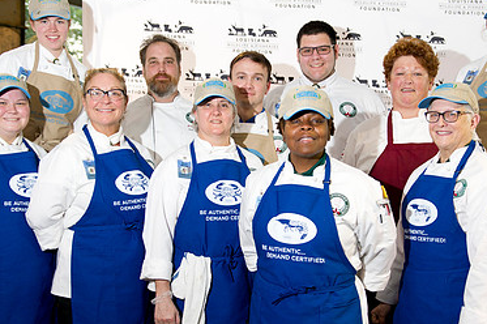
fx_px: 757
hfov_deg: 35.6
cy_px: 193
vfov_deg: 24.1
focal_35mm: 56
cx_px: 285
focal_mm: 36
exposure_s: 1/100
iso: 800
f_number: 3.2
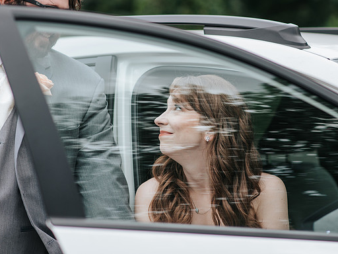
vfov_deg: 10.7
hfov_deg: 14.2
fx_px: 1357
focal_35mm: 139
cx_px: 184
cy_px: 127
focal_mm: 85
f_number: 2.8
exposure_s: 1/640
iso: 200
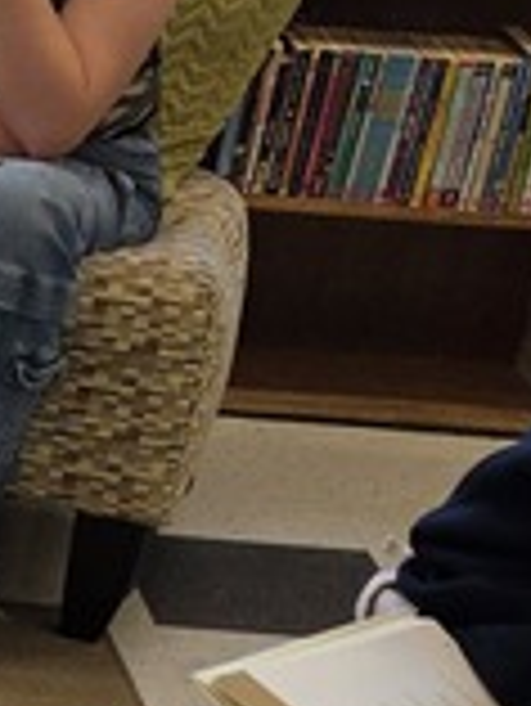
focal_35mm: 150
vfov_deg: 12.9
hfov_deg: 8.9
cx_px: -752
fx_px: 3064
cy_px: 769
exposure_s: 1/120
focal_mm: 6.5
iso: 25
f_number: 1.4
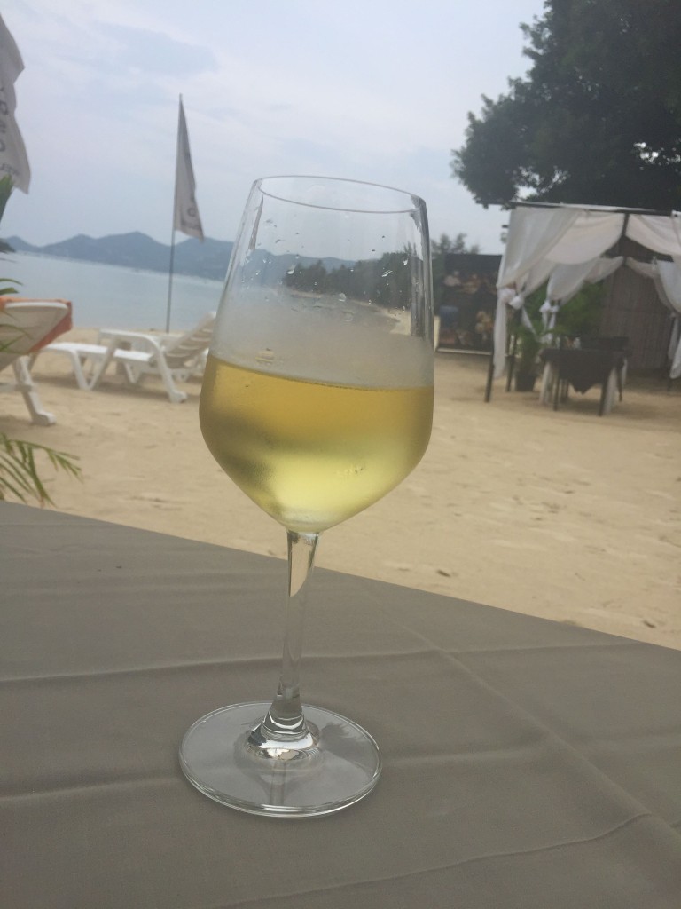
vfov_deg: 61.7
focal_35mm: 29
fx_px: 761
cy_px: 454
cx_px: 340
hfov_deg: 48.2
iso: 32
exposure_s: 1/3049
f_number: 2.2
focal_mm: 4.15
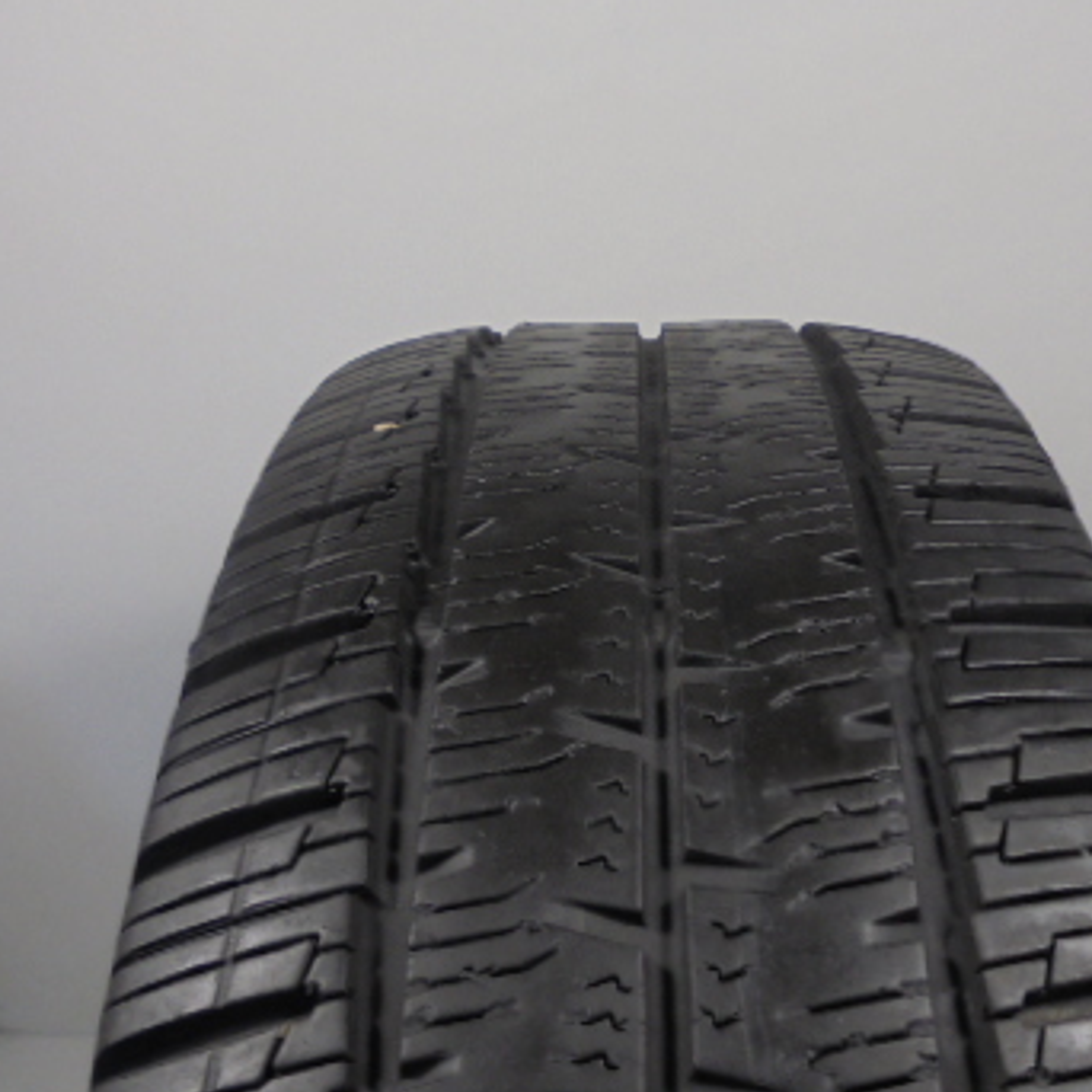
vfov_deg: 39.1
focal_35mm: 43
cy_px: 473
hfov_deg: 39.1
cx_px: 597
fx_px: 1535
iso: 100
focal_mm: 4.6
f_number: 3.5
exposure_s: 1/30
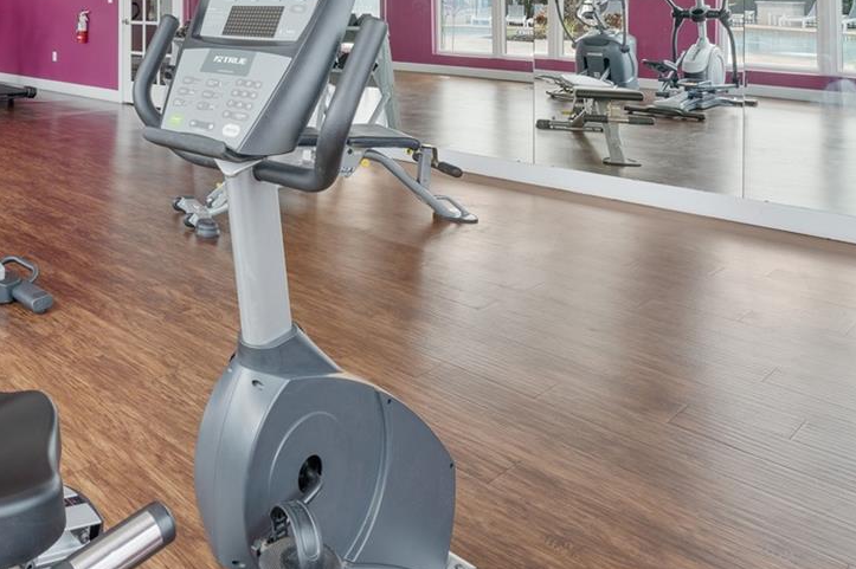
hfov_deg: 52.3
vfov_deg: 38.0
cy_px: 12
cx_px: 71
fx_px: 737
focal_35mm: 31
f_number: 8
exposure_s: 1/13
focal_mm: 14
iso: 320
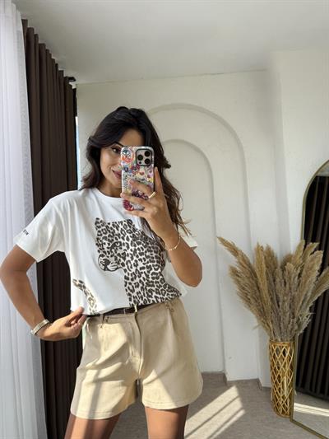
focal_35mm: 24
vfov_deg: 71.6
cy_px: 220
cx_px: 164
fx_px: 304
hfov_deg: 56.8
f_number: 1.78
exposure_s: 1/393
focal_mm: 6.76
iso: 80
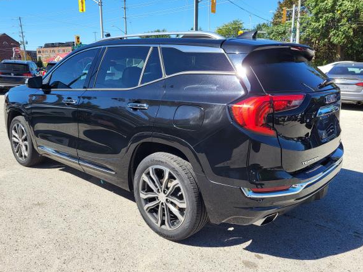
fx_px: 304
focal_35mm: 29
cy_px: 128
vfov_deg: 48.2
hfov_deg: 61.6
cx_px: 168
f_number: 1.8
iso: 40
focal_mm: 5.4
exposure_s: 1/1391
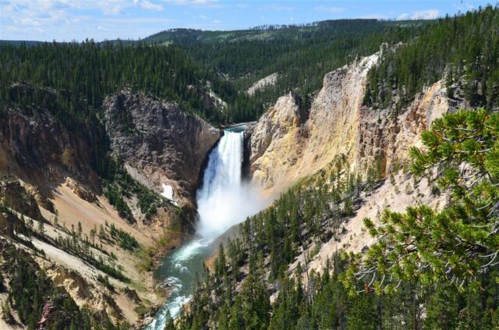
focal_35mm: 42
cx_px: 250
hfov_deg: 46.5
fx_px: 581
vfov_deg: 31.7
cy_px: 165
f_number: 11
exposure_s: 1/160
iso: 100
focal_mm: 28
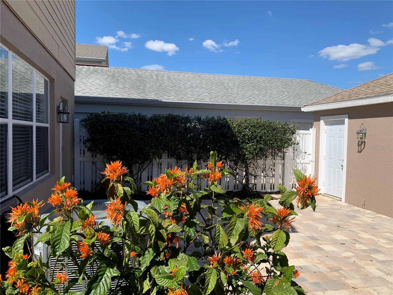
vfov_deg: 53.1
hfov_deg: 67.3
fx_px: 295
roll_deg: -1.6
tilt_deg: -1.8
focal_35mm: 26
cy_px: 148
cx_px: 196
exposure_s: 1/2160
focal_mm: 4.25
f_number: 1.8
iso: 25
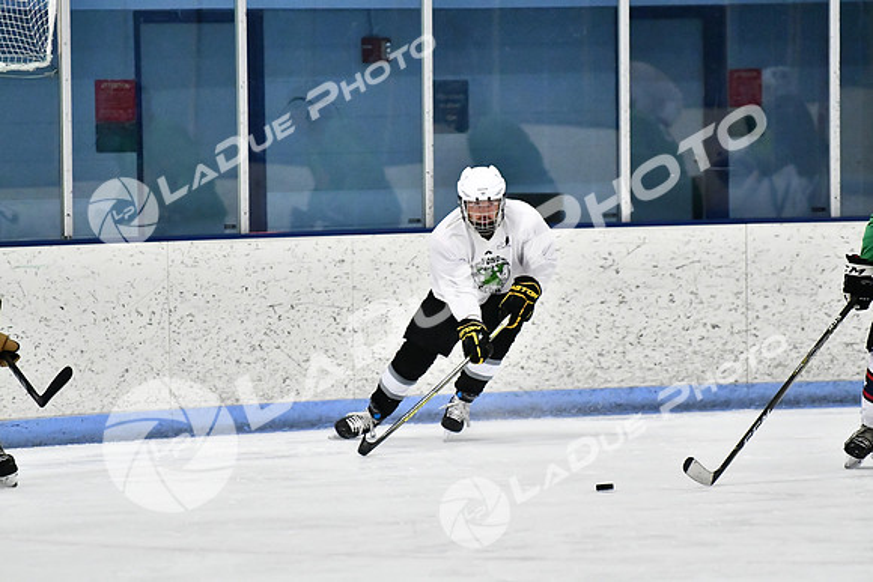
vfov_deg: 4.8
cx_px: 436
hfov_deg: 7.2
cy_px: 291
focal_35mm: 285
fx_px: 6913
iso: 6400
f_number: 2.8
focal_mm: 190
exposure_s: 1/1600
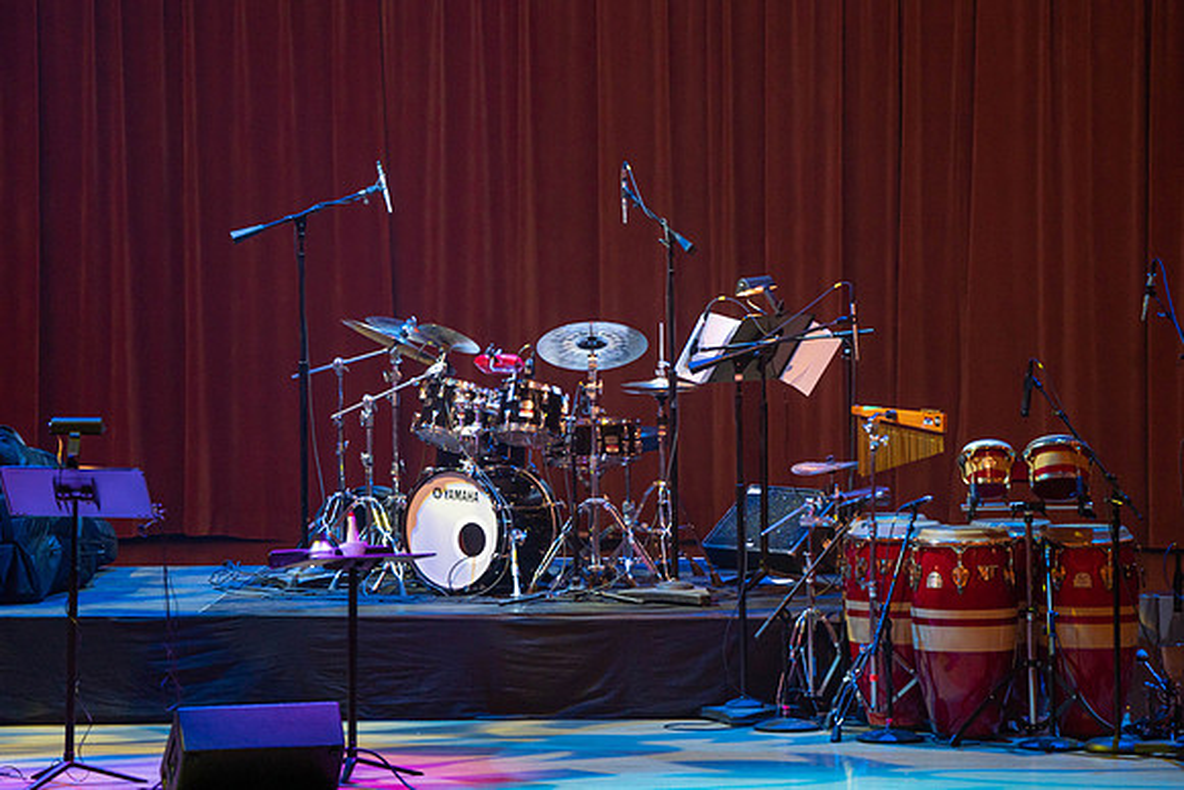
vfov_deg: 5.1
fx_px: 8915
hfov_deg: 7.6
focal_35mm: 271
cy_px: 395
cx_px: 592
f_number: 5.6
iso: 2000
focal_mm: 271
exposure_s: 1/125
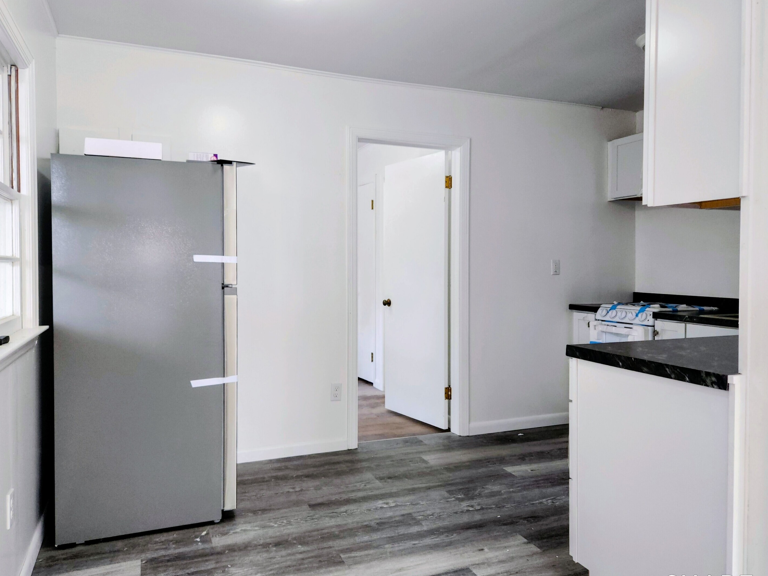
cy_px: 284
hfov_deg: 69.4
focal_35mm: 25
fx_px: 555
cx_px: 373
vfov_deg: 54.9
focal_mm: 5.4
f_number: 1.8
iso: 64
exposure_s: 1/60
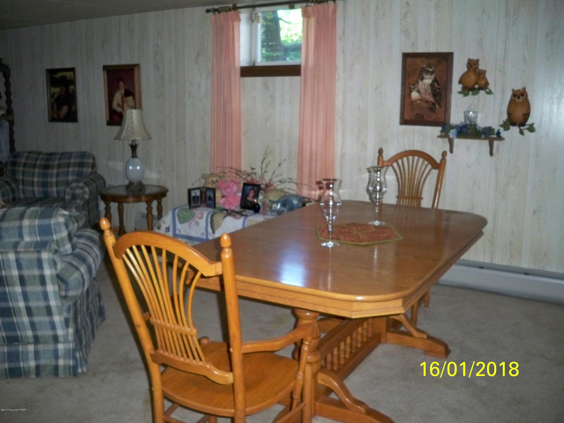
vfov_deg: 40.7
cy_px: 212
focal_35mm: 35
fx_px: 570
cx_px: 282
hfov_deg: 52.6
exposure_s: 1/60
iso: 400
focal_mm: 6.3
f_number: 3.1
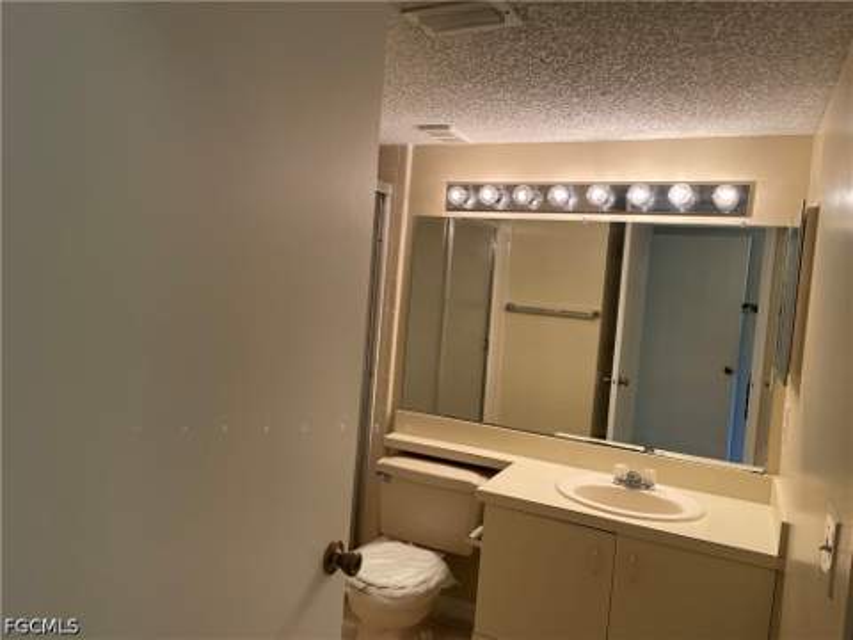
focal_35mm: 26
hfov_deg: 67.3
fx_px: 641
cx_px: 426
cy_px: 320
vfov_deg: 53.1
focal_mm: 4.2
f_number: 1.6
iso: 100
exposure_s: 1/120
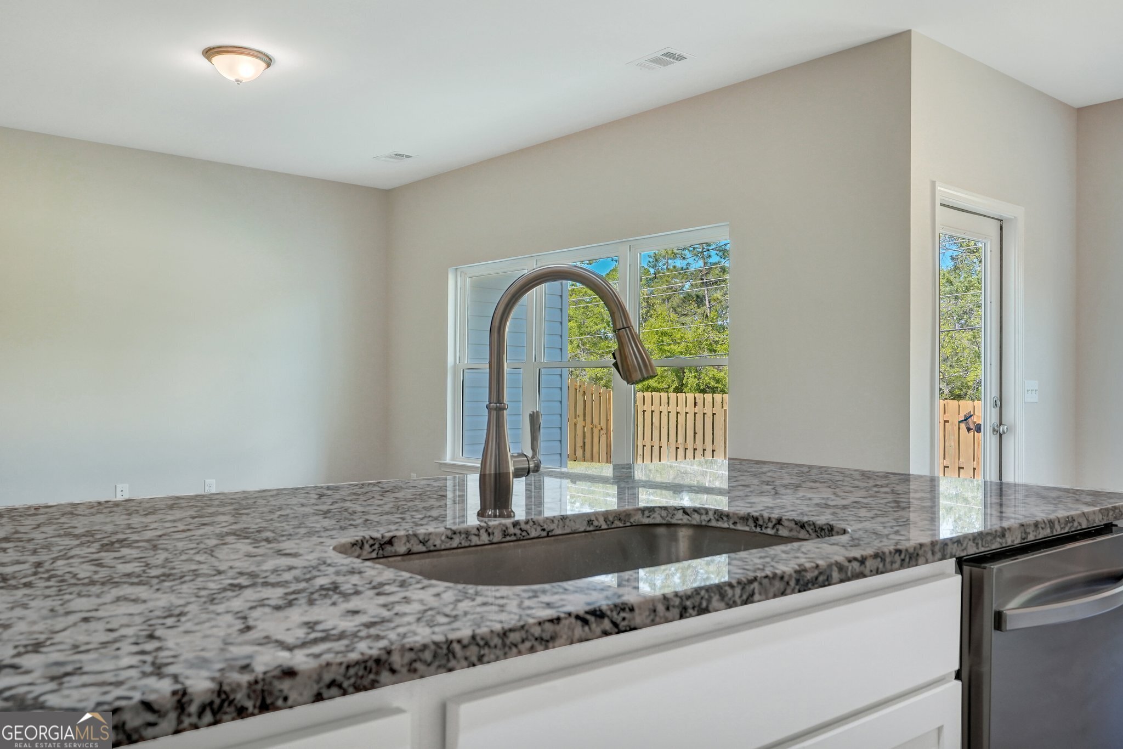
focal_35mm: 29
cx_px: 562
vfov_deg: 45.0
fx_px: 905
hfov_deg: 63.7
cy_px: 374
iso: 320
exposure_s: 1/80
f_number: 9
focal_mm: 29
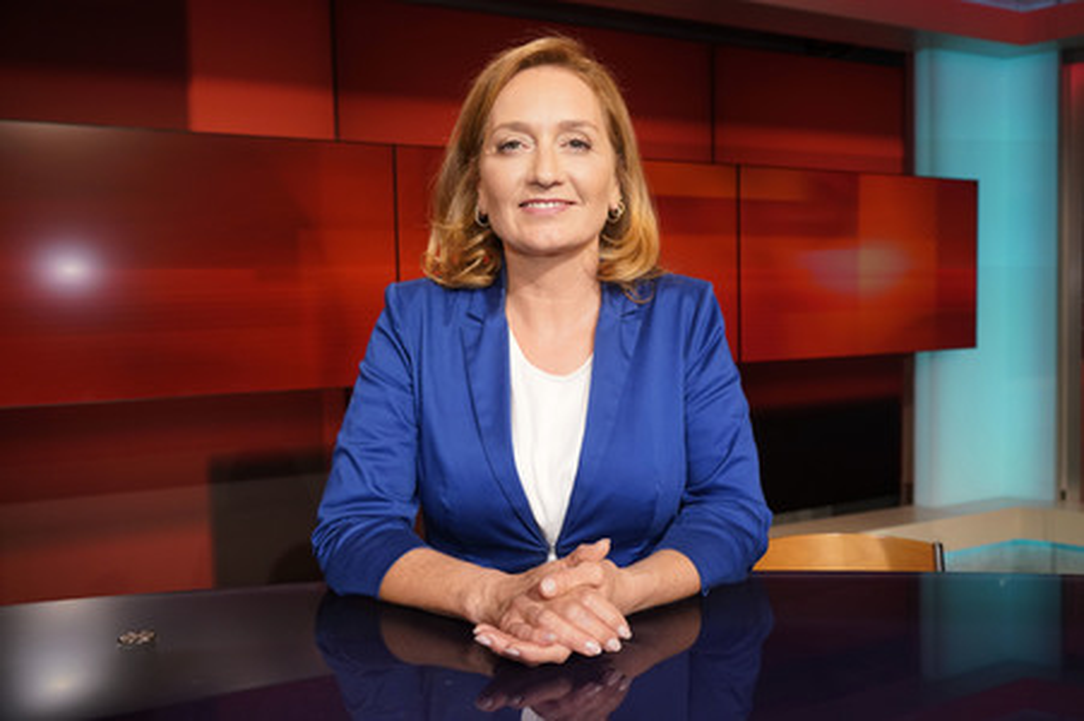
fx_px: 842
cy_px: 360
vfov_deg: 46.3
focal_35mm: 28
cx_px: 542
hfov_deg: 65.5
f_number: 5
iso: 2000
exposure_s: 1/160
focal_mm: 28
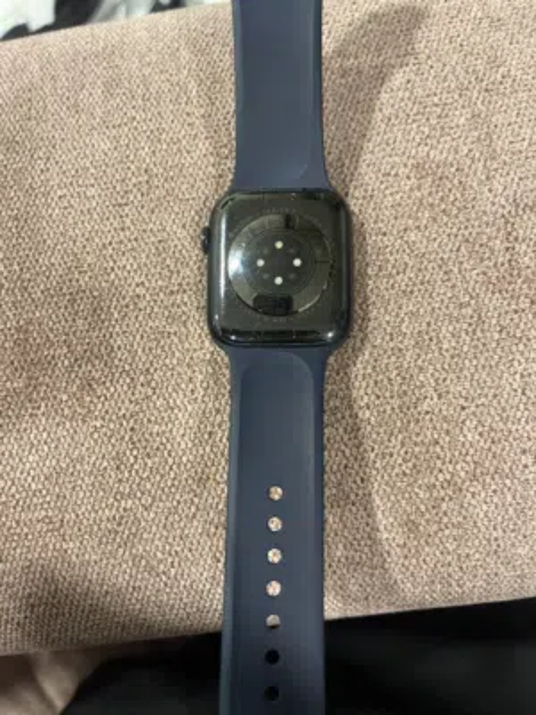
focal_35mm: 25
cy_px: 358
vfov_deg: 69.4
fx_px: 516
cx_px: 268
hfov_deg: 54.9
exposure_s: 1/50
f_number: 1.6
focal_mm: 5.1
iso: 400
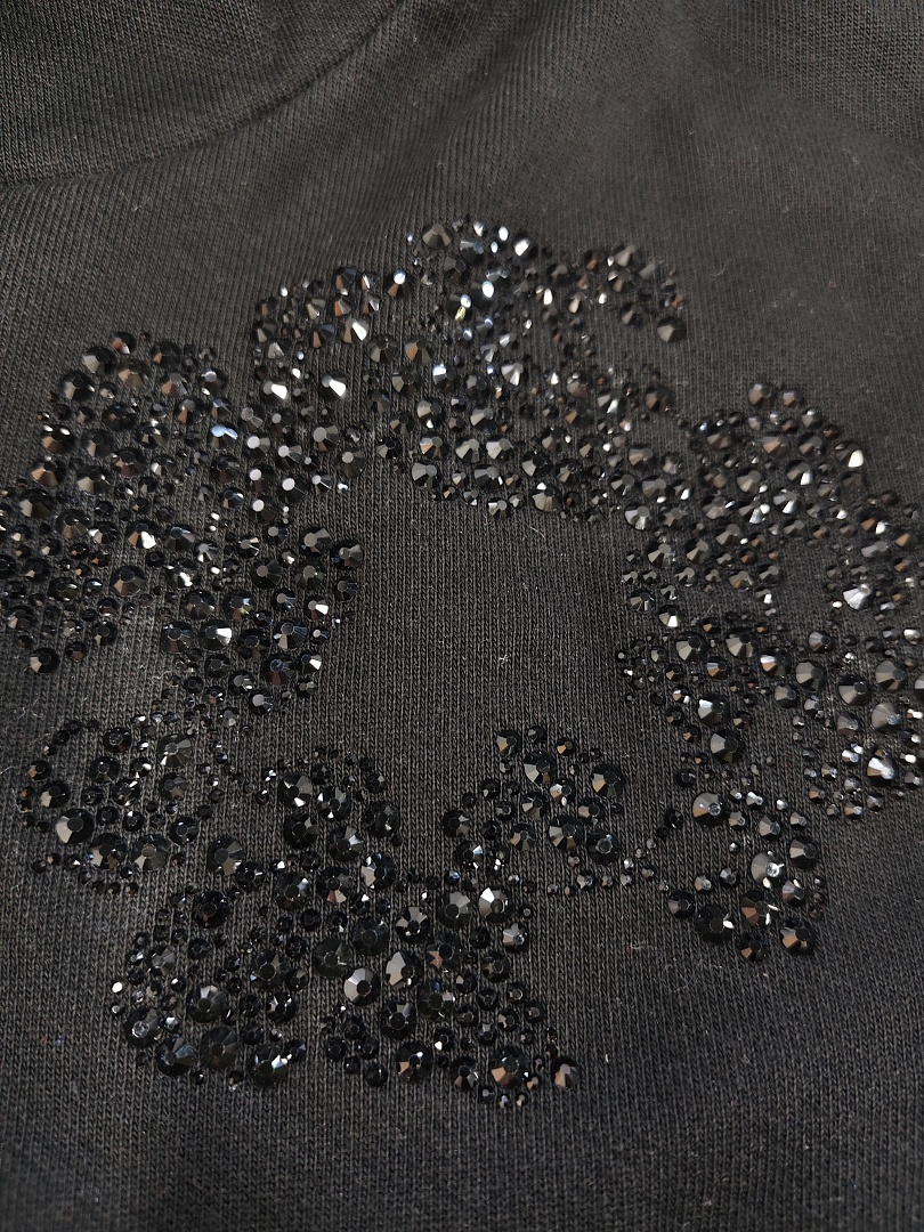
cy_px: 616
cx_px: 462
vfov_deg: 71.6
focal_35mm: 24
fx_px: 854
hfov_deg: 56.8
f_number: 1.88
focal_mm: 5.56
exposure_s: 1/16.7
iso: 2339
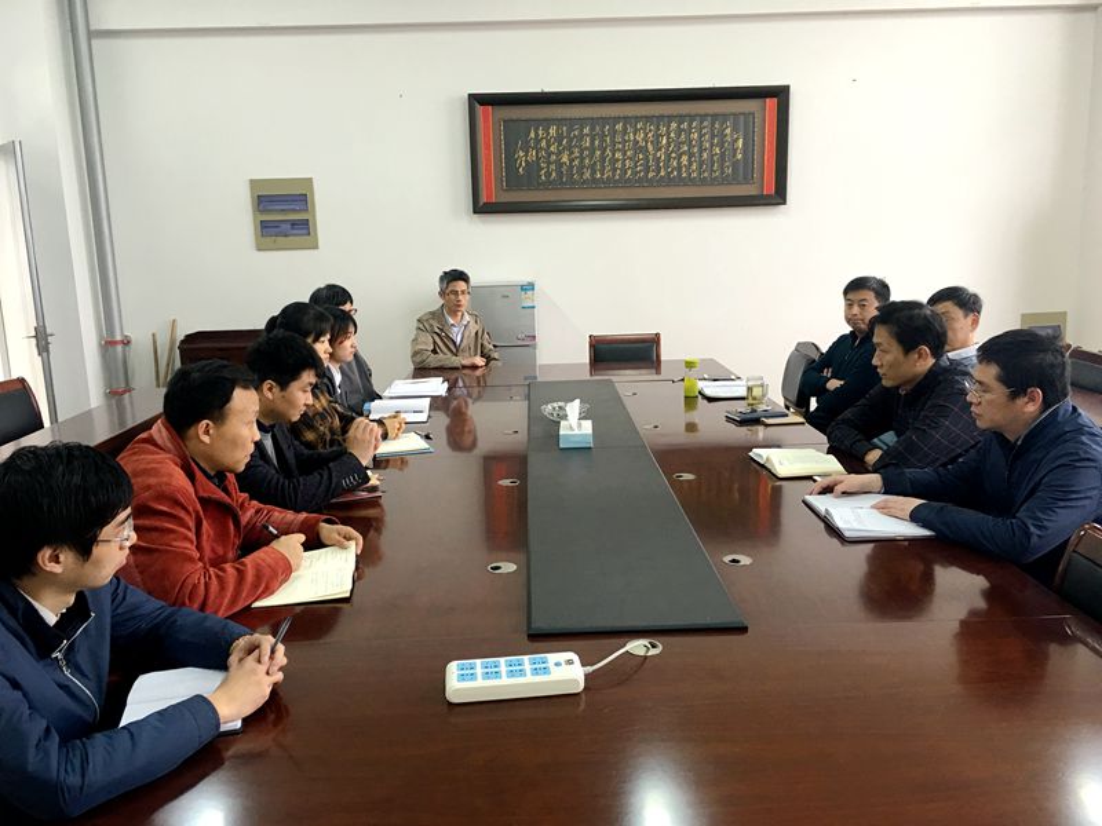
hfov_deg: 61.7
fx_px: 923
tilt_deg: -9.7
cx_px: 551
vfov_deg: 48.2
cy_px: 413
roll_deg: +1.5
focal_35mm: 29
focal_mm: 4.15
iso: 50
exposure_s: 1/17
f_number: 2.2
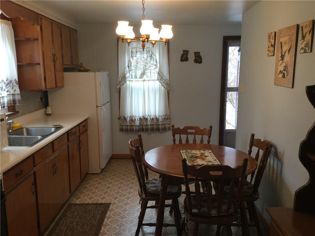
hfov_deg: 58.4
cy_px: 118
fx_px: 282
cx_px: 158
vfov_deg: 45.4
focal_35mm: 31
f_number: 2.4
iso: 64
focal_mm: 3.3
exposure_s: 1/30
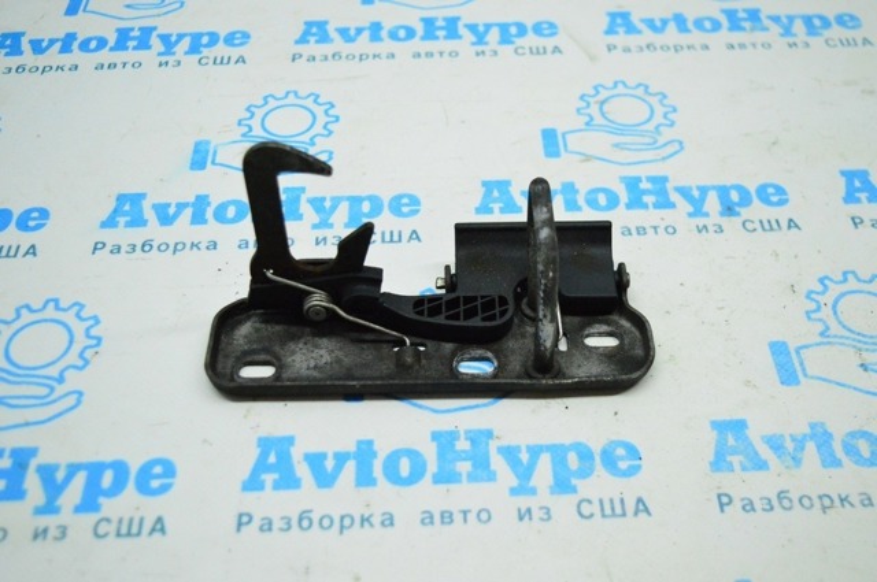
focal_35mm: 44
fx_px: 1058
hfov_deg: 45.0
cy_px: 291
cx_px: 438
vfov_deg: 30.8
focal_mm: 29
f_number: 4.2
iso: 6400
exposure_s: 1/800
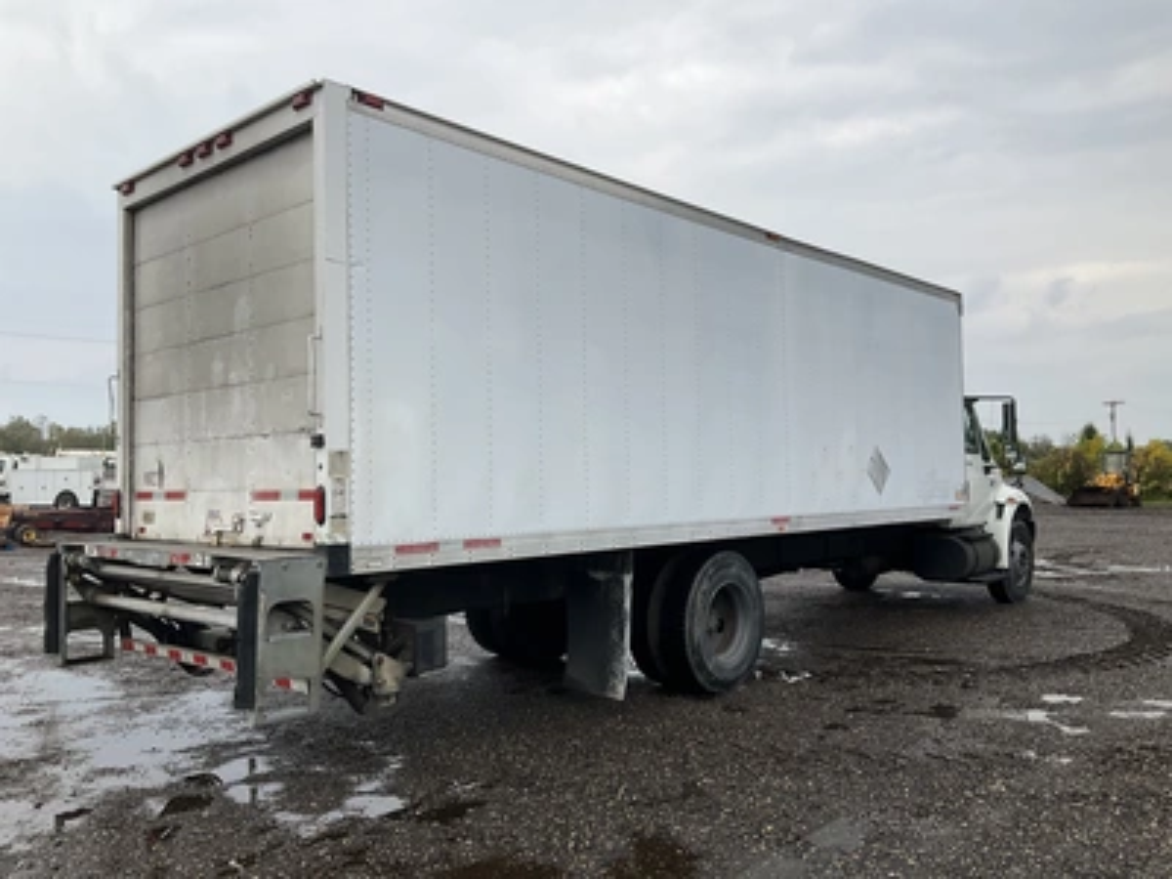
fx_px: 982
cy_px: 440
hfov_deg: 61.7
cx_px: 586
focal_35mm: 29
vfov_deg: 48.2
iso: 25
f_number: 1.8
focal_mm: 3
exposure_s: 1/929
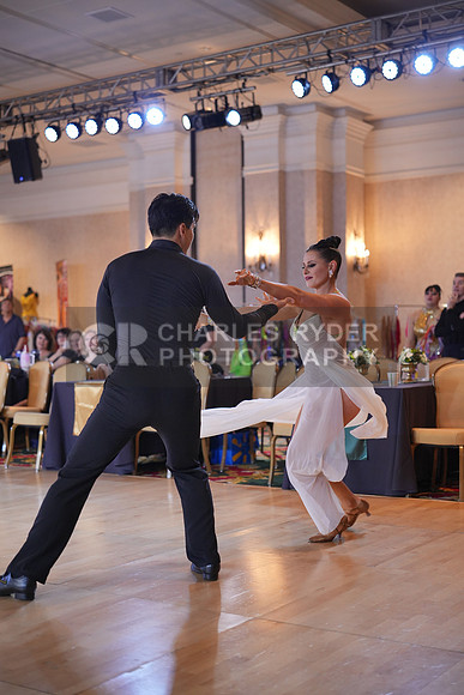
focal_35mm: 50
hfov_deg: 27.0
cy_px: 348
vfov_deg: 39.6
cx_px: 232
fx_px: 966
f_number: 2
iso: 1250
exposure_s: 1/500
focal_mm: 50
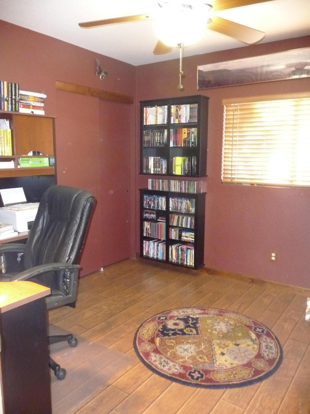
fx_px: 334
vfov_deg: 63.4
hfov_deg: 49.7
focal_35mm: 28
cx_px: 155
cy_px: 207
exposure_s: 1/8
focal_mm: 4.7
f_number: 3.3
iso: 800
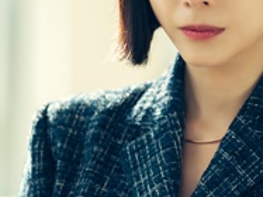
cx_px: 204
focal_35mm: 427
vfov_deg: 3.5
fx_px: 3242
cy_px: 37
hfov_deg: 4.6
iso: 200
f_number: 2.8
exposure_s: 1/400
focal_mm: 151
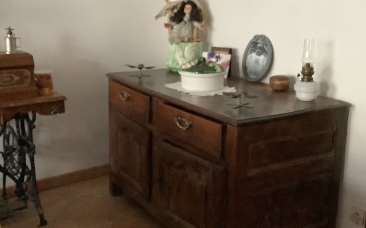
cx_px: 180
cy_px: 90
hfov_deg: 44.4
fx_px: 449
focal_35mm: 45
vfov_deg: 28.5
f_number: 2.4
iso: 640
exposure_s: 1/30
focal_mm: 3.3
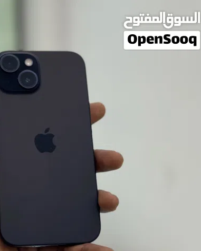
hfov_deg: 23.9
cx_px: 44
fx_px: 468
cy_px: 126
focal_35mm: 63
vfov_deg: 30.0
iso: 64
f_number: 1.78
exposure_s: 1/651
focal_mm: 6.76
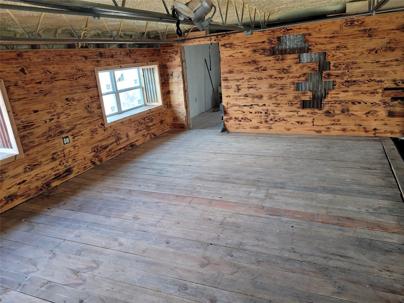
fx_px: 303
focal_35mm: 26
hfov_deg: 67.3
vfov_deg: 53.1
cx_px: 202
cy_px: 152
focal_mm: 5.4
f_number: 1.8
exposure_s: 1/60
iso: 250
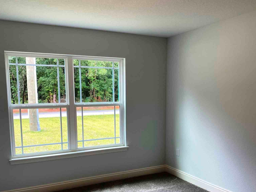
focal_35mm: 35
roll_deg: -0.4
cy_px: 131
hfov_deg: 52.6
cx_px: 128
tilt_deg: -6.5
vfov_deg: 40.1
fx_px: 259
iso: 50
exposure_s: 1/120
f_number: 1.8
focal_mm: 4.25
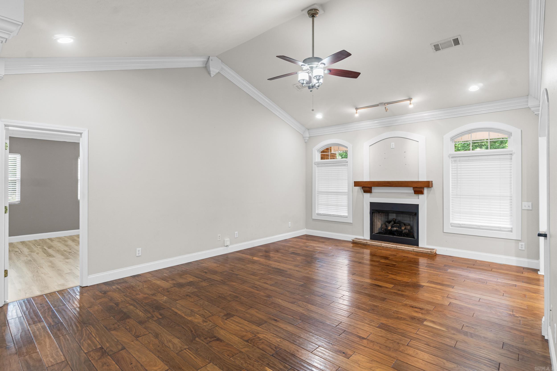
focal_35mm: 18
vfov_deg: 67.4
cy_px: 186
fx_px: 278
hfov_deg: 90.0
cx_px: 278
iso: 250
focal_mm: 12
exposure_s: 1
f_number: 9
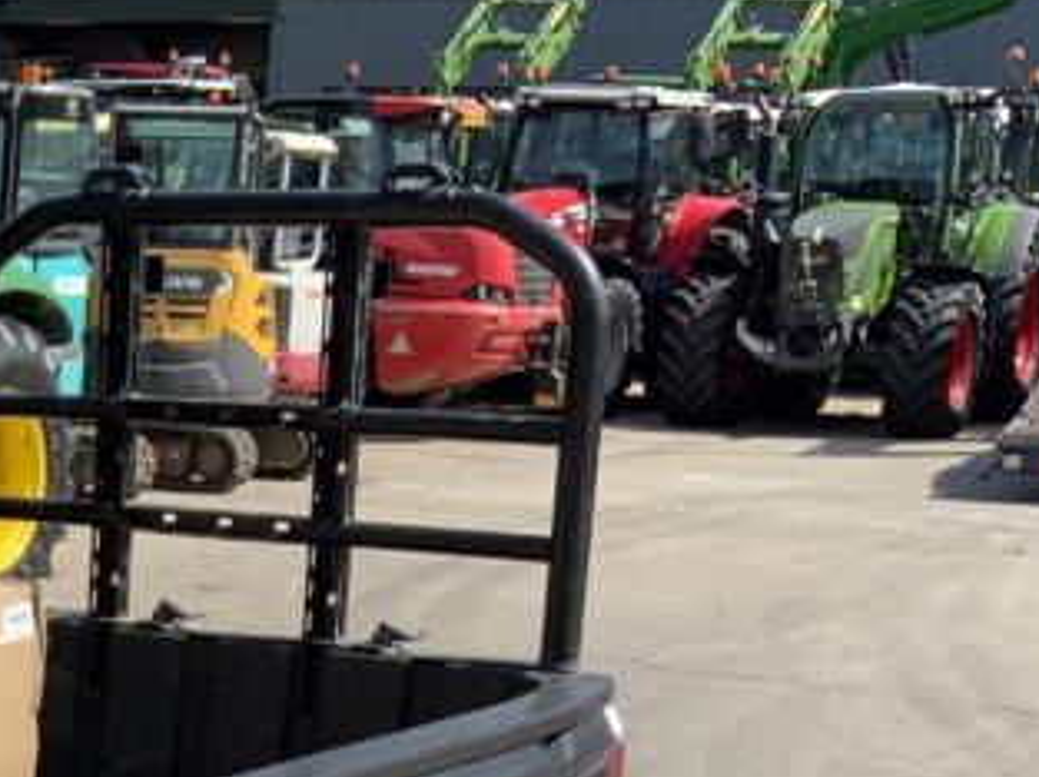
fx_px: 2848
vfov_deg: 14.8
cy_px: 1016
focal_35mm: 95
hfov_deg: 19.2
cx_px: -299
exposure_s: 1/1195
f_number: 1.8
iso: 16
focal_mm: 3
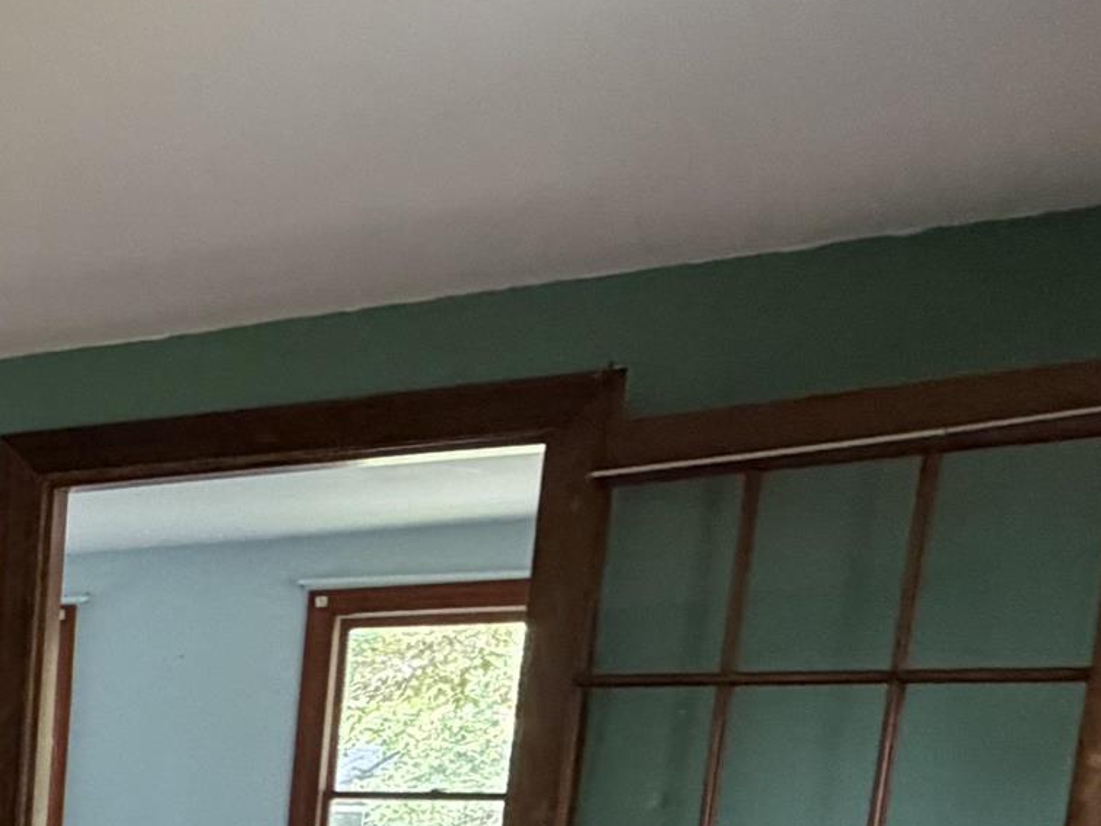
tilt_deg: -8.4
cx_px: -642
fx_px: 1813
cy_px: 1052
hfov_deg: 24.4
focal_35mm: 57
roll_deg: -0.6
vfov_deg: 23.0
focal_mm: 2.22
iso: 320
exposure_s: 1/110
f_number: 2.2
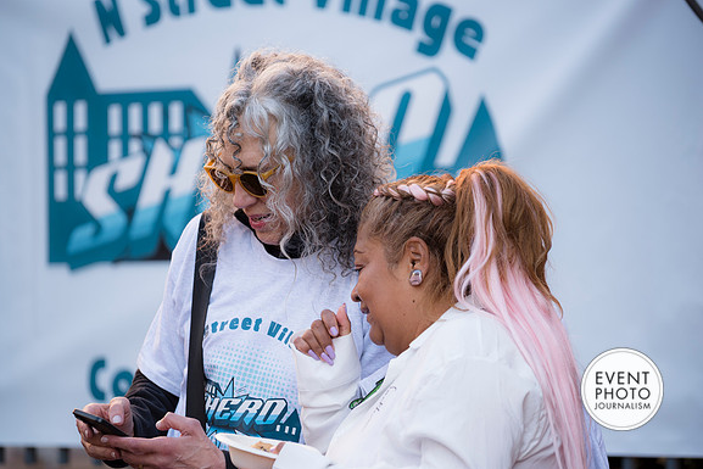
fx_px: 3438
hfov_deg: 11.7
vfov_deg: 7.8
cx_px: 351
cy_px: 234
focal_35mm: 176
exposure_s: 1/200
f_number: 4
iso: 110
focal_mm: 175
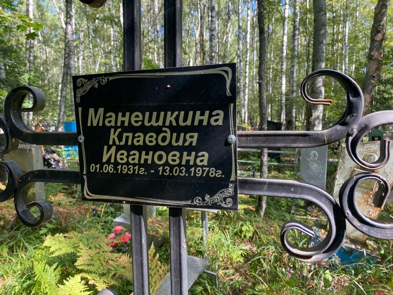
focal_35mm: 26
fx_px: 295
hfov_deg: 67.3
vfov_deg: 53.1
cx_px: 196
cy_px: 148
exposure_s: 1/123
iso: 32
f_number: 1.8
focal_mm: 4.25
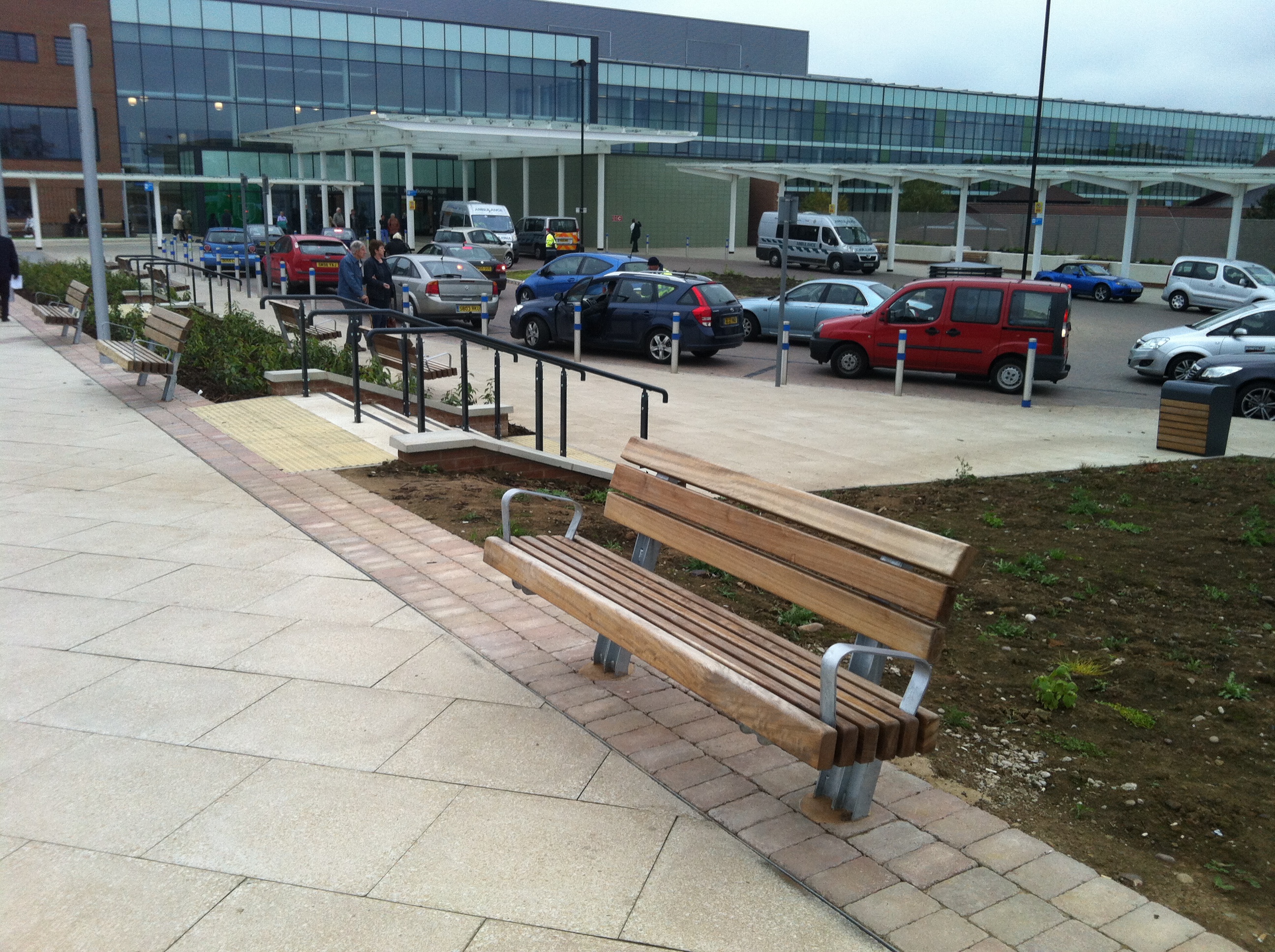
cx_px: 638
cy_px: 476
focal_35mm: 35
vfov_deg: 40.6
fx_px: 1287
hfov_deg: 52.7
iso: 80
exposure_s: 1/160
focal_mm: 3.85
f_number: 2.8
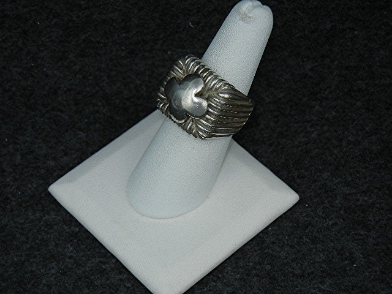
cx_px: 196
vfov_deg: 14.5
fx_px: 1155
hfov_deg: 19.3
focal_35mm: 102
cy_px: 147
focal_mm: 18.3
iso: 319
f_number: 4.5
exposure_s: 1/30
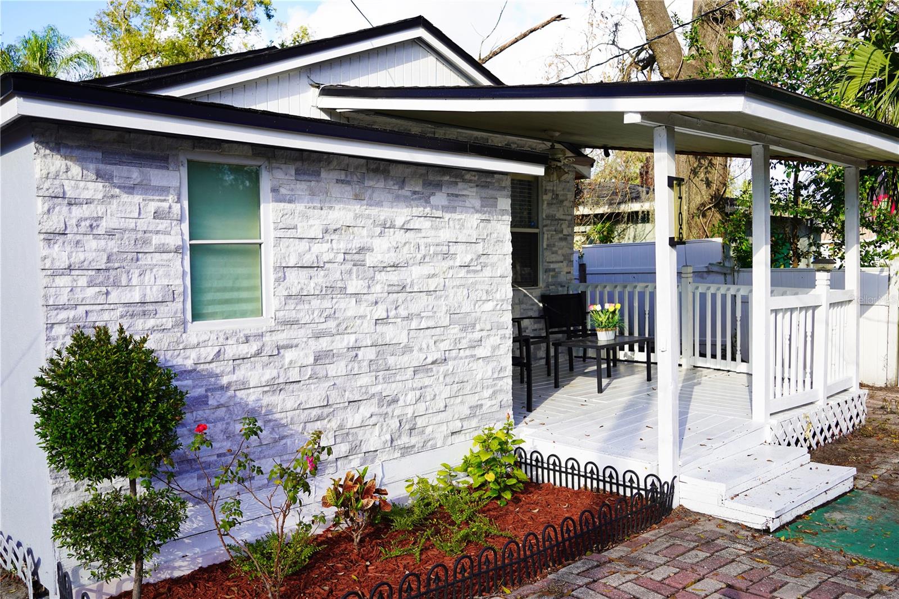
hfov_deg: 60.3
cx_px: 450
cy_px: 300
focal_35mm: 31
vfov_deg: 42.3
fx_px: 774
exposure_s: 1/400
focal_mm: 31
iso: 100
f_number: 4.5
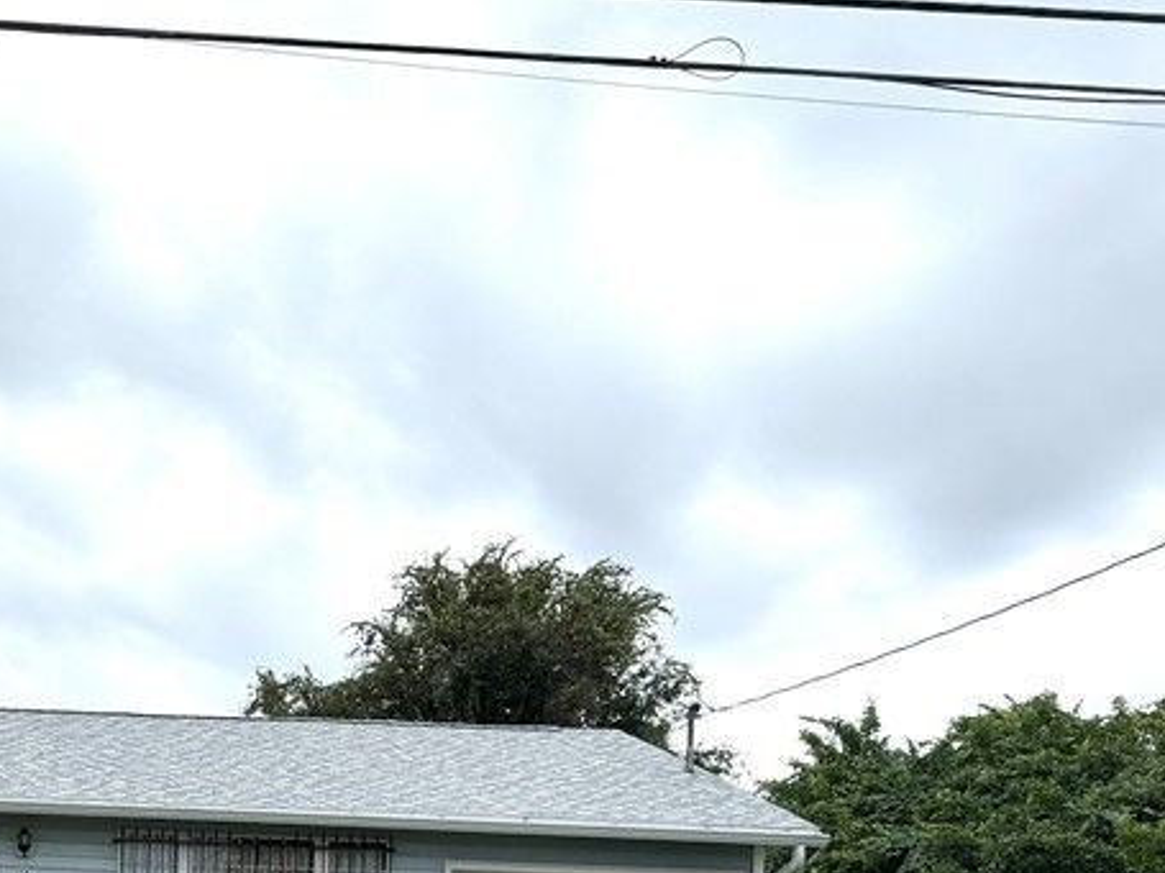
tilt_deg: +4.1
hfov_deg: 31.7
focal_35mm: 54
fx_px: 1817
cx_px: -102
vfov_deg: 25.8
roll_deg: -2.3
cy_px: 858
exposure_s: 1/9091
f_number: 1.78
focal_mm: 6.76
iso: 80
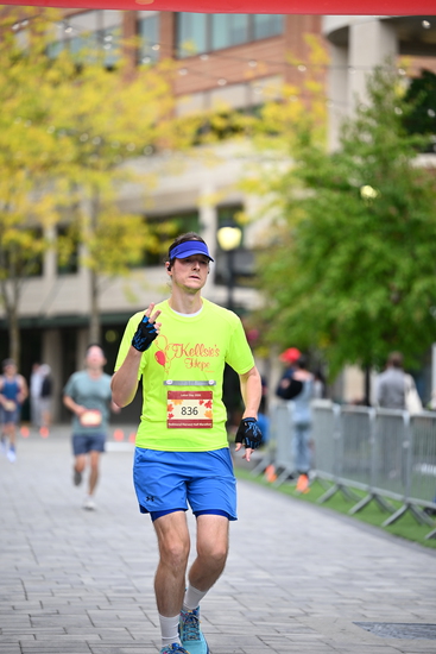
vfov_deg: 14.6
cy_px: 327
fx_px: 2542
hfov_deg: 9.8
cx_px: 218
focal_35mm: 140
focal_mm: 140
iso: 640
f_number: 2.8
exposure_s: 1/2000
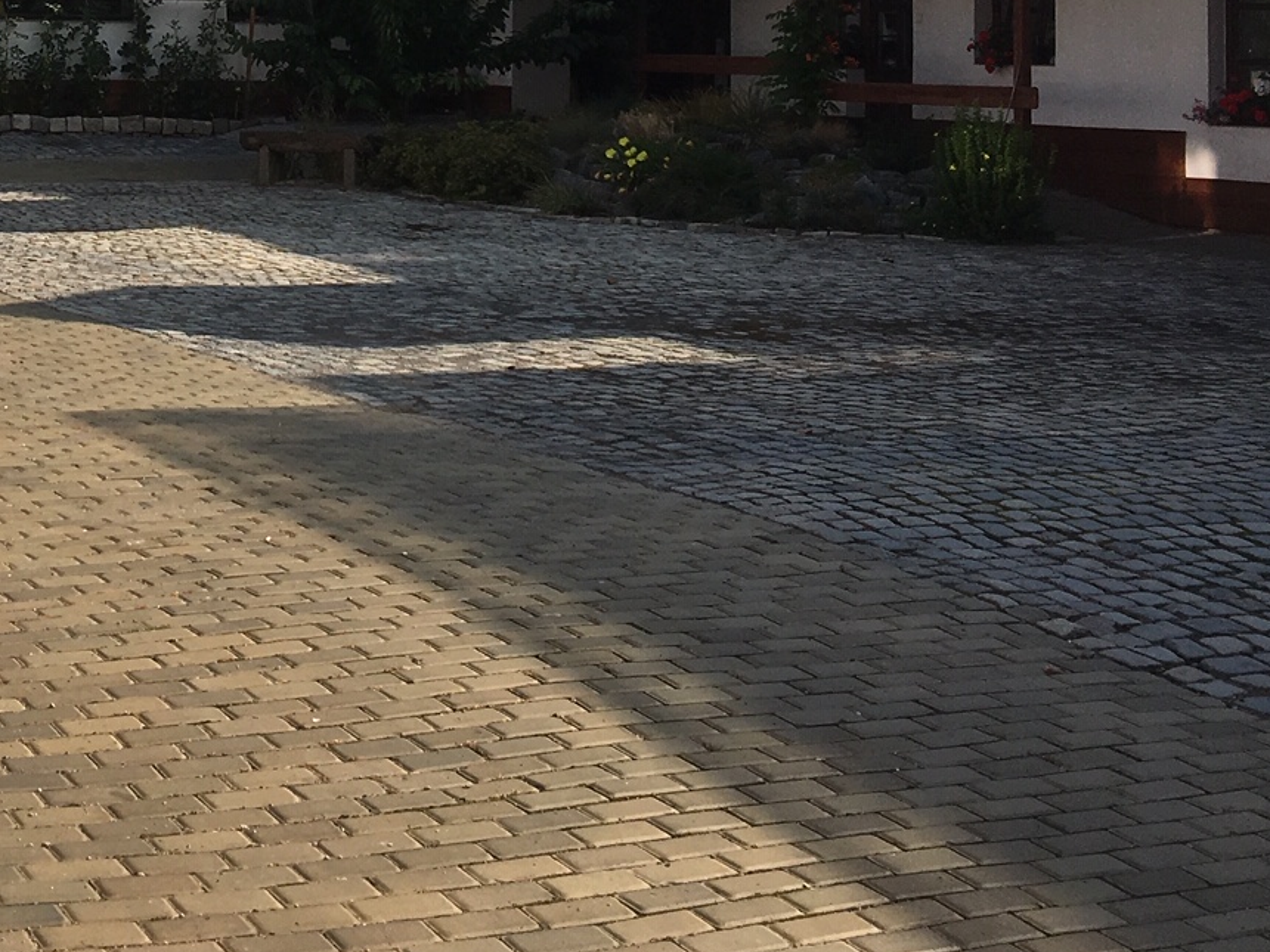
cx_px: 248
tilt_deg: +2.8
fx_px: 2495
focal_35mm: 68
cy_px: -65
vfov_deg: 20.7
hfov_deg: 28.0
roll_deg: -0.3
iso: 25
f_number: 2.2
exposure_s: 1/1748
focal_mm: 4.15
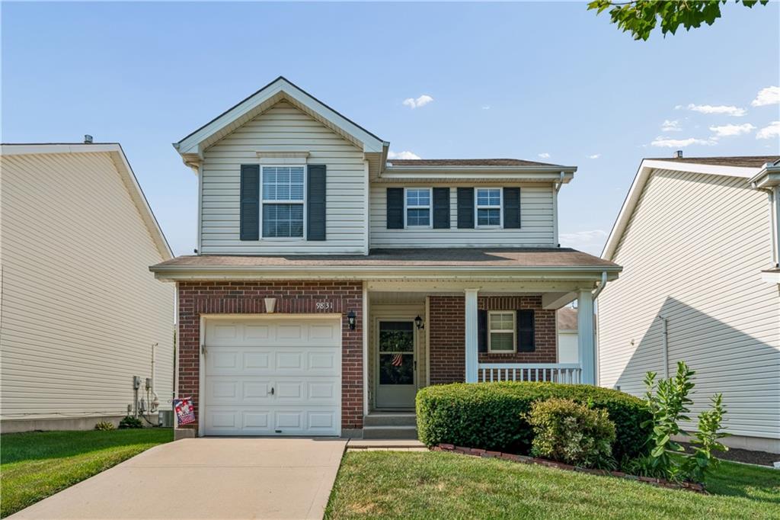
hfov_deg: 73.8
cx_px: 390
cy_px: 260
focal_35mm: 24
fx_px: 520
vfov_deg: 53.1
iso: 100
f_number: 22
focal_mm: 24
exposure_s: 1/15
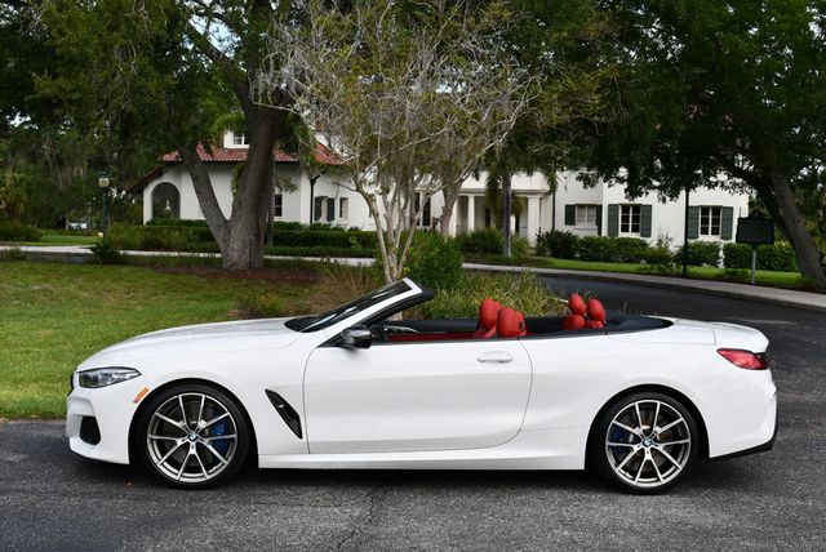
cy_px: 276
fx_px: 1010
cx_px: 413
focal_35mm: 44
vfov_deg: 30.6
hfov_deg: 44.5
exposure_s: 1/250
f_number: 8
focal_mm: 22
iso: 200
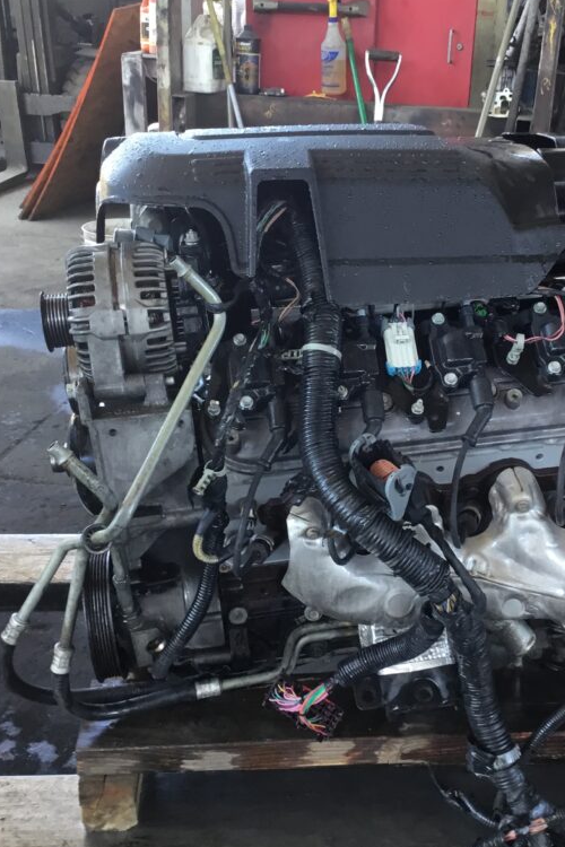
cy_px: 421
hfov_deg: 30.4
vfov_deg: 44.5
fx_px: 1036
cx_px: 348
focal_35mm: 44
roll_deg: -3.2
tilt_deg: -22.7
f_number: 2.4
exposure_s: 1/30
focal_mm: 3.3
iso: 50
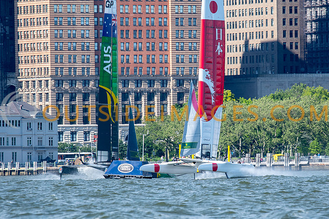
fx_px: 4857
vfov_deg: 2.6
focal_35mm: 531
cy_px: 128
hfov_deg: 3.9
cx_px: 193
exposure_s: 1/2000
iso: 640
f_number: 5
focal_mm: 300
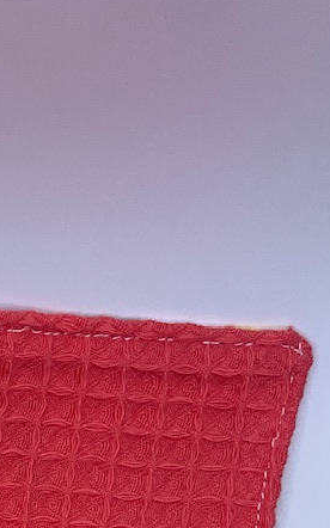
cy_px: 757
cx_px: -236
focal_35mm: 89
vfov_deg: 20.4
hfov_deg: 13.4
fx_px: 1282
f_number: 1.8
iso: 25
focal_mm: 3
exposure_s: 1/246
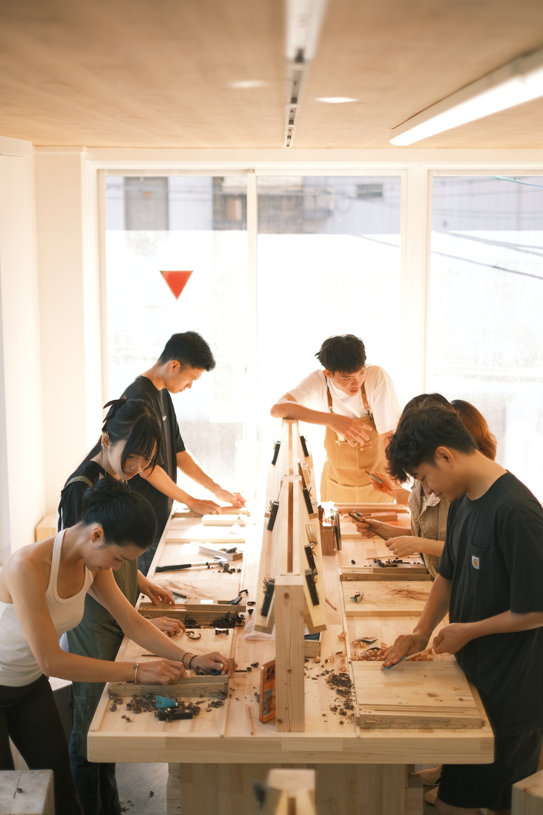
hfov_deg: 25.5
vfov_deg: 37.5
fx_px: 1199
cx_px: 272
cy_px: 408
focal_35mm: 53
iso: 160
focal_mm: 35
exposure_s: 1/640
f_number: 1.4
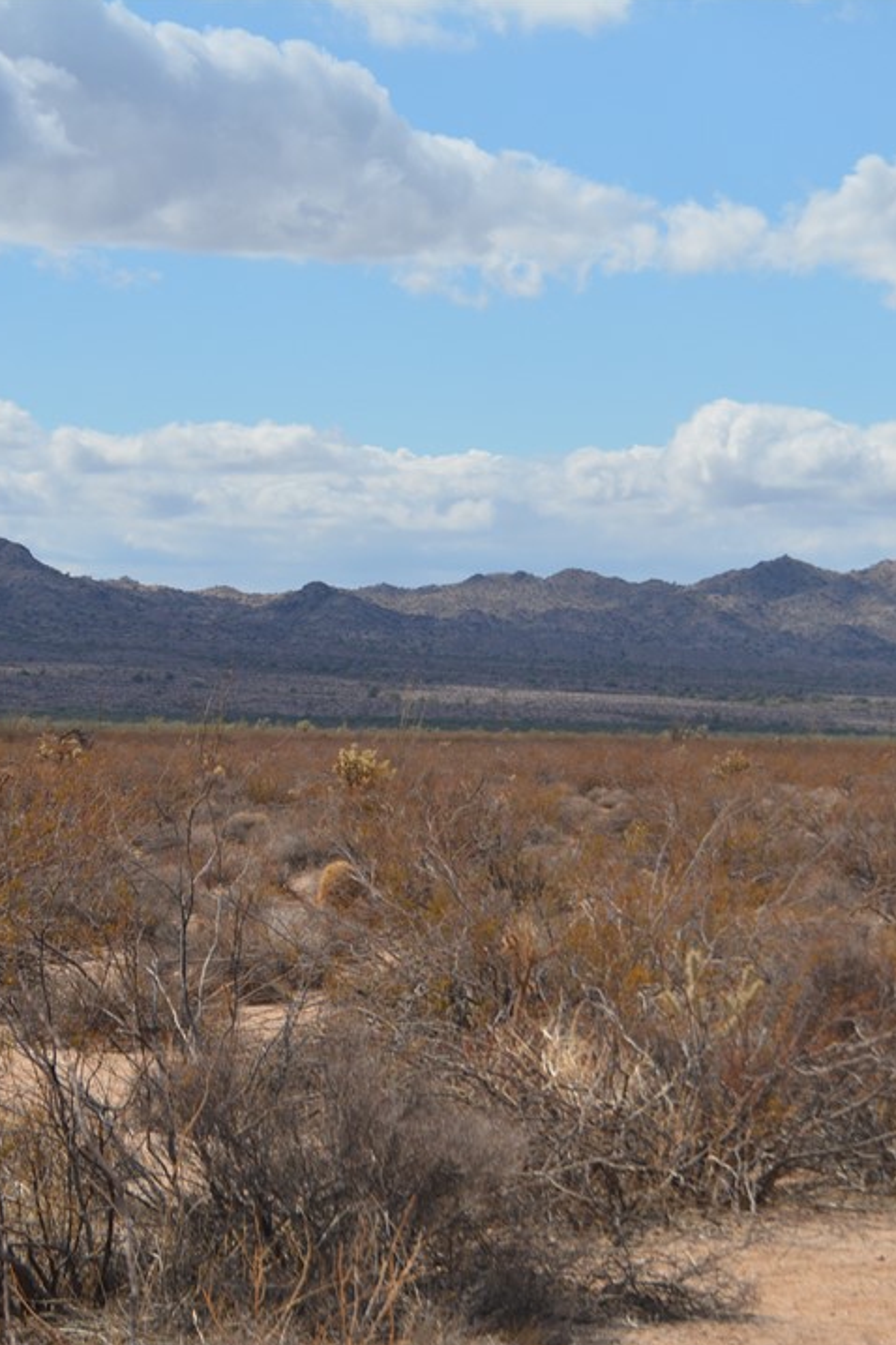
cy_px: 673
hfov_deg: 10.9
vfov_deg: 16.4
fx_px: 4657
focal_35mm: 125
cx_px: 844
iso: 400
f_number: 8
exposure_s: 1/2000
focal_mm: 55
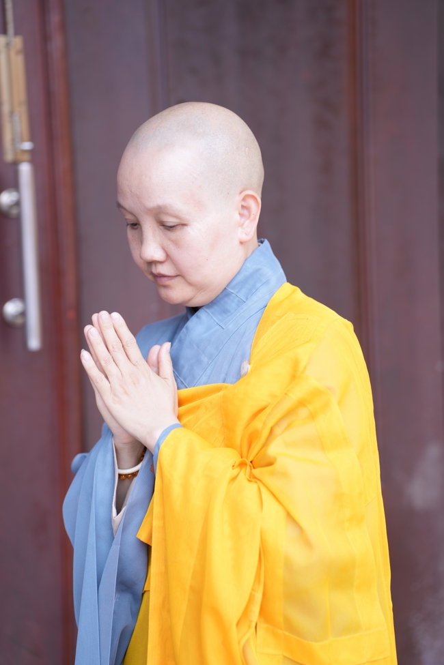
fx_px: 1813
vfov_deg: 20.8
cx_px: 222
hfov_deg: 14.0
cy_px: 332
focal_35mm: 98
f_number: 2.8
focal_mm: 98
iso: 125
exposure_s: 1/160
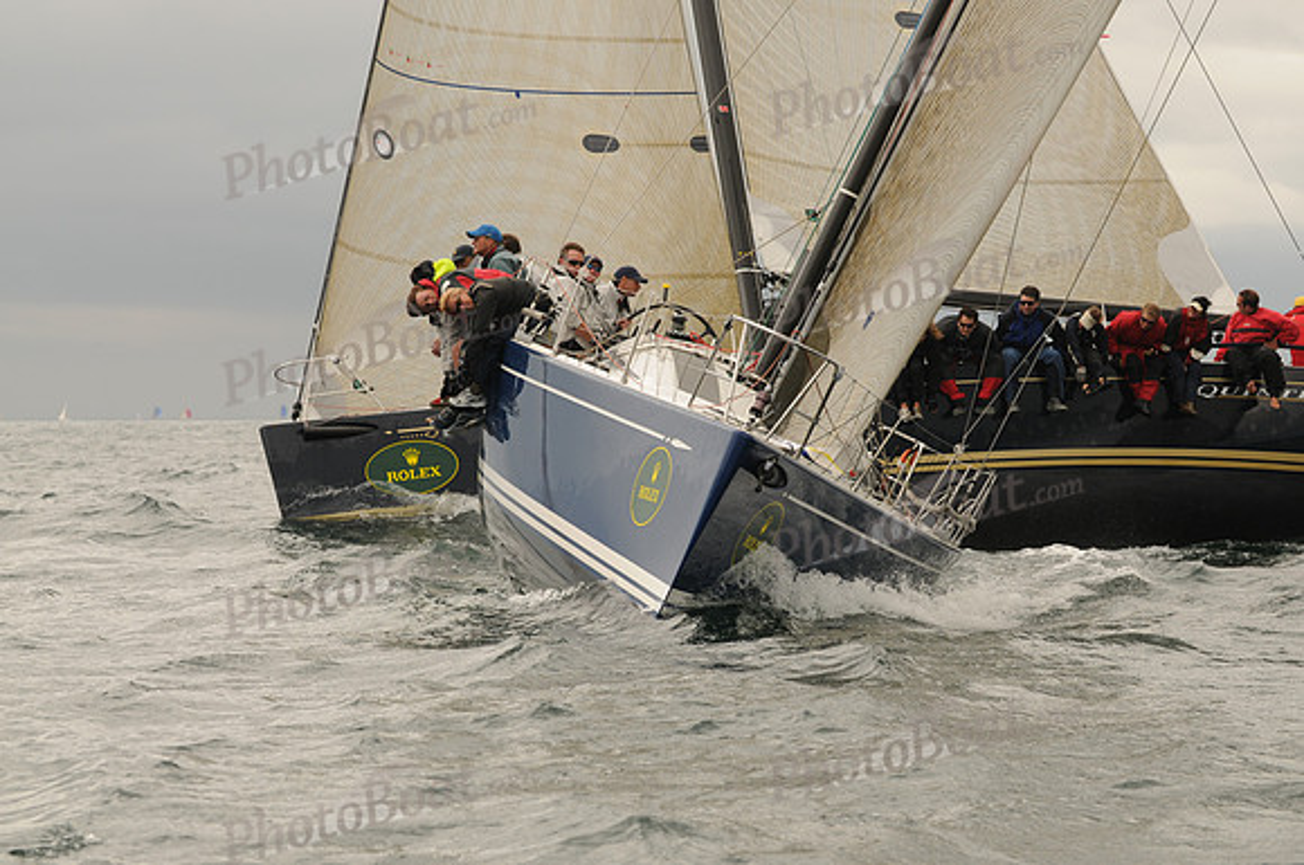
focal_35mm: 147
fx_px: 5317
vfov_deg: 9.3
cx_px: 652
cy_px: 432
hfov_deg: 14.0
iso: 200
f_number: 5.6
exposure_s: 1/640
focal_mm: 98
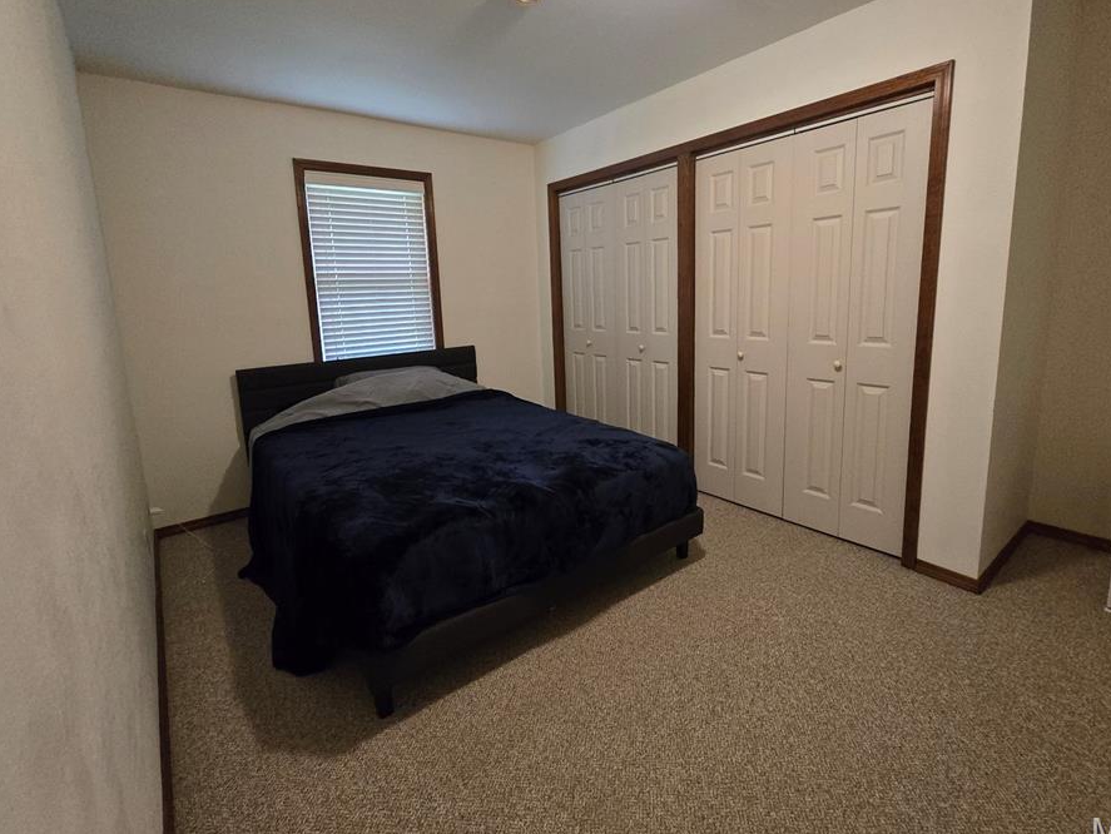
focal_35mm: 15
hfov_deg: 98.1
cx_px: 576
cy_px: 377
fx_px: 482
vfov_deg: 81.6
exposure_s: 1/40
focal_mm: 2.2
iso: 1250
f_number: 2.2
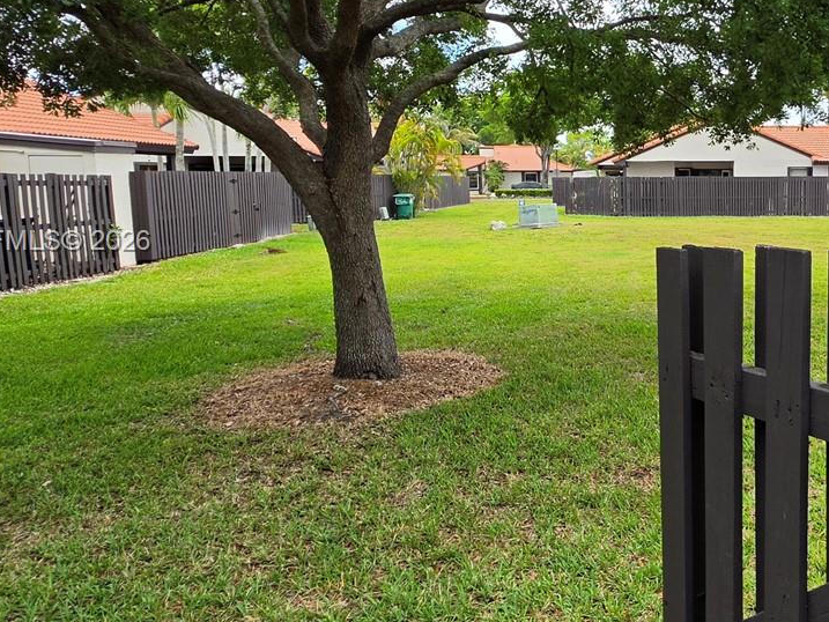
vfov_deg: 47.9
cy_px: 243
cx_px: 716
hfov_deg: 55.1
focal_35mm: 29
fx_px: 695
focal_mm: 2.2
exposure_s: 1/1300
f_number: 1.9
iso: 32
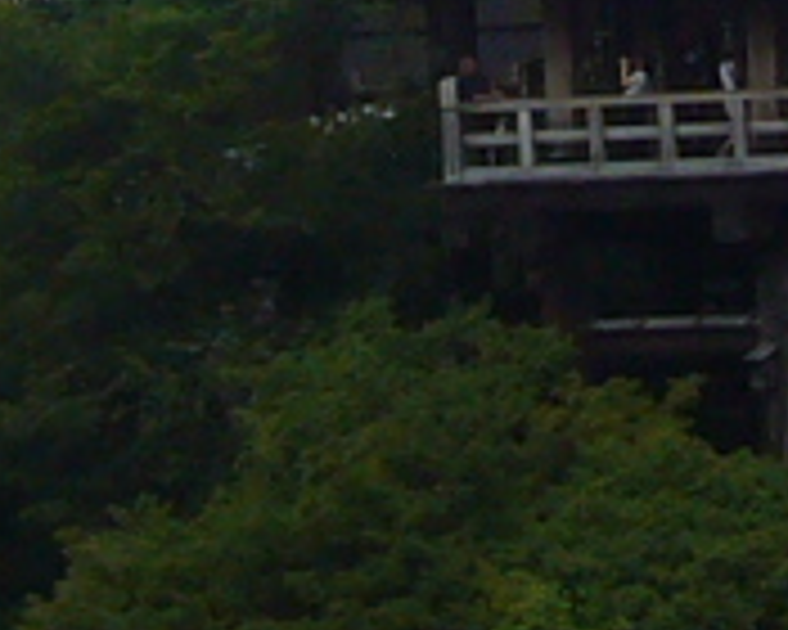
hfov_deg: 6.6
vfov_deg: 5.3
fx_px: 6810
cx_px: 522
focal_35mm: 292
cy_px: -292
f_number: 5.6
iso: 80
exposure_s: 1/320
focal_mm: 4.9
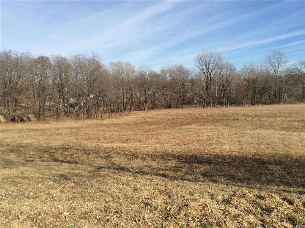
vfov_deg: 44.0
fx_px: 281
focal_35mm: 32
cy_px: 114
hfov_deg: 56.9
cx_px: 152
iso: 32
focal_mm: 3.3
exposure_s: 1/1908
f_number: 2.4
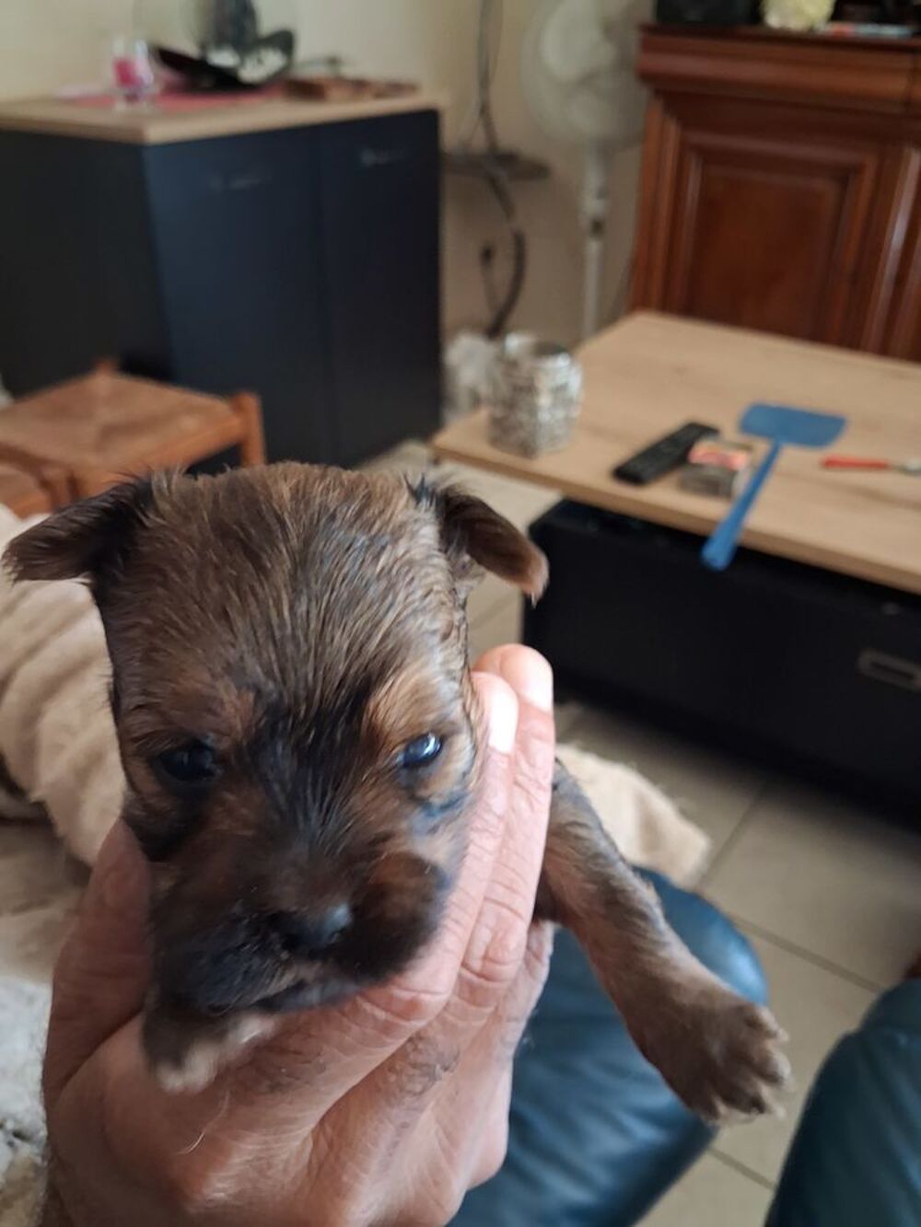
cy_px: 614
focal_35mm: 27
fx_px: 958
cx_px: 460
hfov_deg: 51.4
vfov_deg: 65.3
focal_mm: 4
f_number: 1.8
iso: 500
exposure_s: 1/33
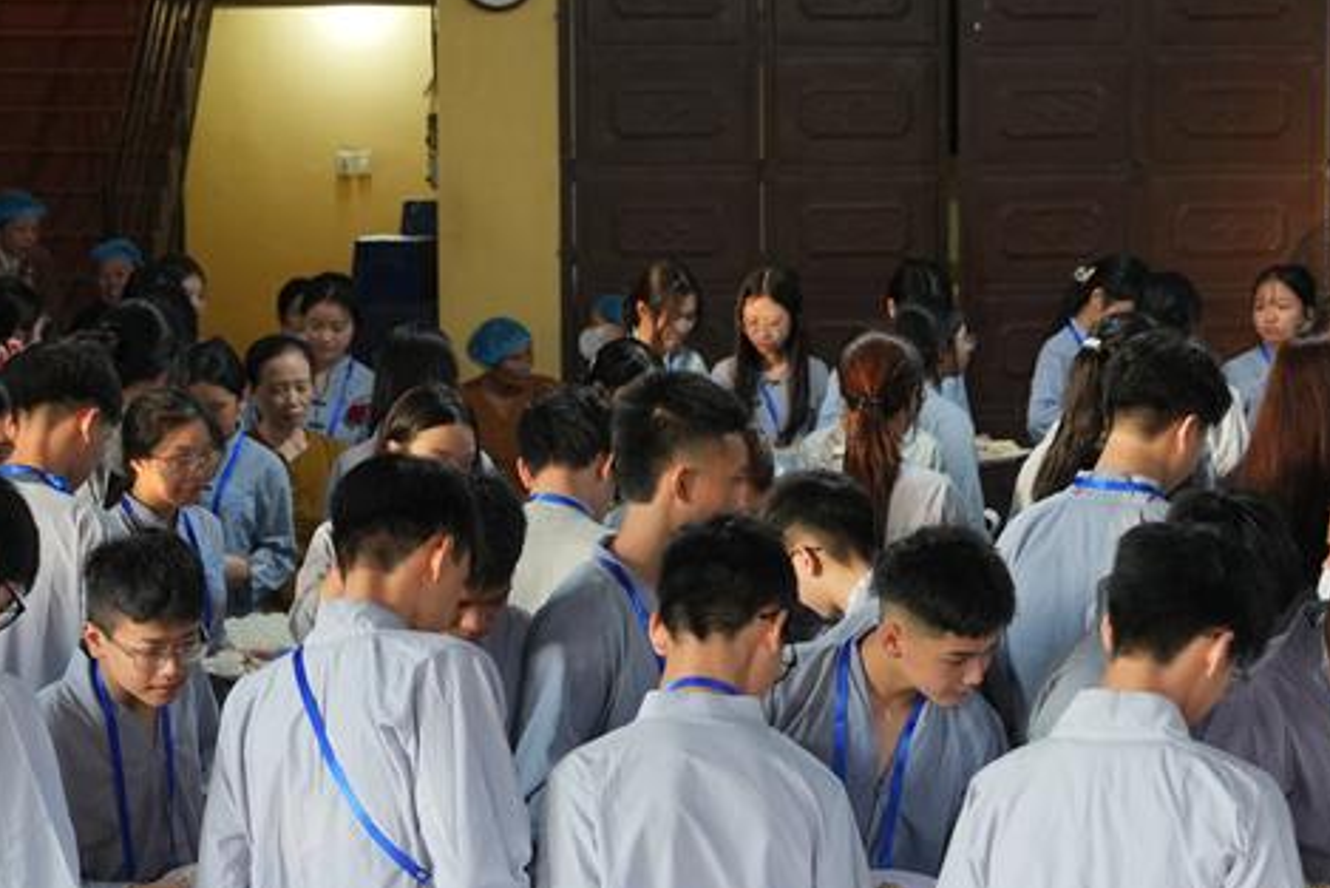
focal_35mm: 110
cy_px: 386
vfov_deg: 12.5
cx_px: 780
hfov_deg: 18.6
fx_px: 4065
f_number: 3.5
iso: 1600
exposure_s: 1/125
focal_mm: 43
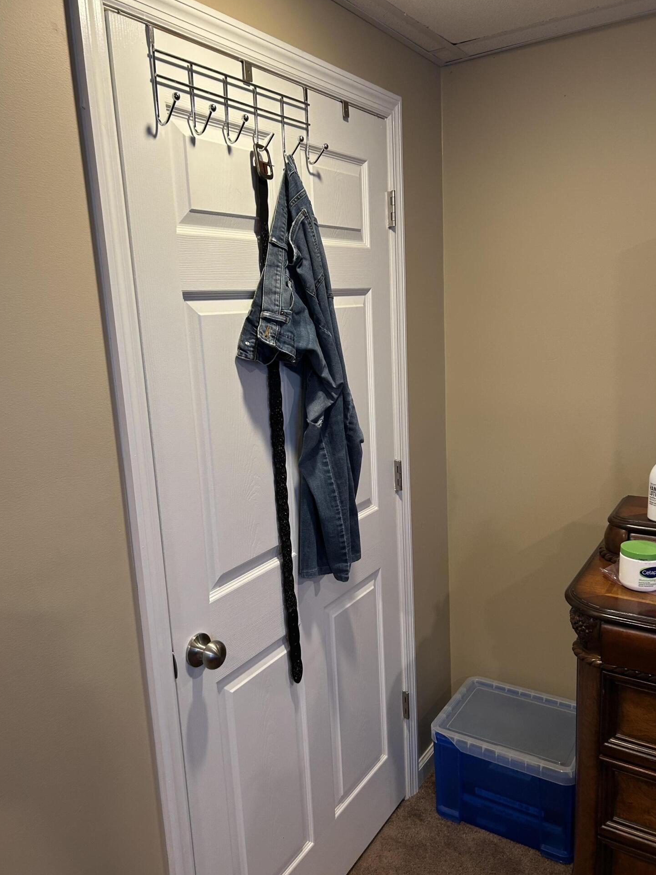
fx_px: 682
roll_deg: +3.1
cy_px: 447
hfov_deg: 51.3
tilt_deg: -12.1
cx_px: 319
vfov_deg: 65.3
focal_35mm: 27
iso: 125
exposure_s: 1/60
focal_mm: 5.7
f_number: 1.5
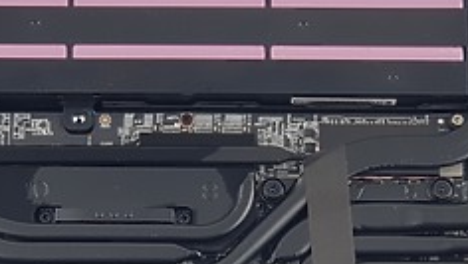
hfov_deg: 12.4
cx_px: 192
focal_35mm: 173
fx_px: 2148
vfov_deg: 7.0
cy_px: 266
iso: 32
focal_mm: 6
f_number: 2.4
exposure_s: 1/30
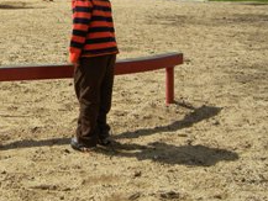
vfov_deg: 20.0
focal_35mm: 72
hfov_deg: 26.1
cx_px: 22
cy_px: 11
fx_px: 558
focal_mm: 5.4
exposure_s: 1/548
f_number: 7
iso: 160
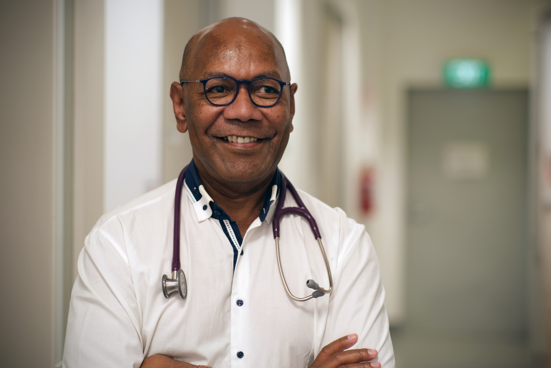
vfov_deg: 16.3
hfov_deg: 24.2
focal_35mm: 84
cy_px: 184
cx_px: 276
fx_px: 1286
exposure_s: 1/80
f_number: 1.4
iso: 160
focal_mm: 56
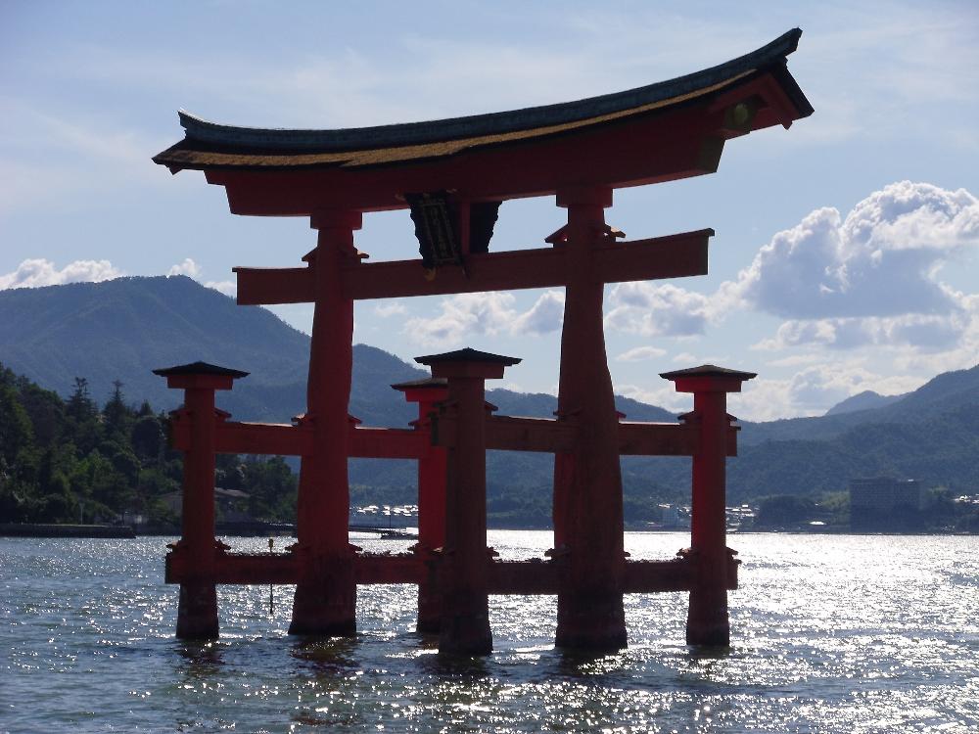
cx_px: 490
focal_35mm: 100
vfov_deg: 14.8
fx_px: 2828
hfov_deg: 19.6
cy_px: 367
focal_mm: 17.99
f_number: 13.3
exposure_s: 1/165
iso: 80
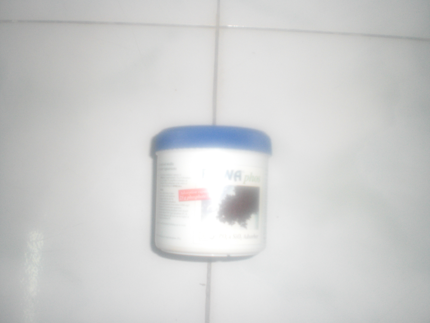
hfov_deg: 49.0
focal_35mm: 38
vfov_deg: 37.7
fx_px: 472
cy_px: 162
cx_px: 215
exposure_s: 1/60
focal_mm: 6.3
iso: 200
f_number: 3.1
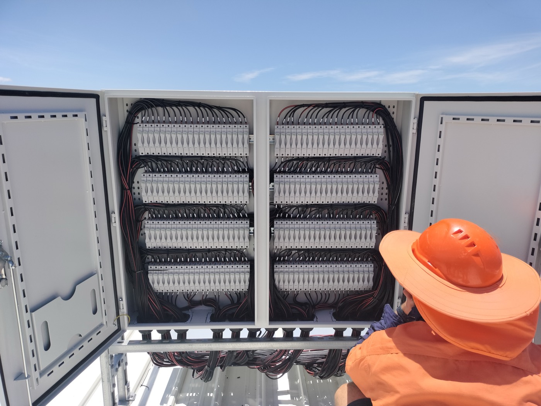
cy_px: 203
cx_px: 270
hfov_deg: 67.3
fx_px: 406
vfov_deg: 53.1
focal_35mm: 26
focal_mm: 4.71
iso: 100
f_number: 1.7
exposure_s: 1/1802
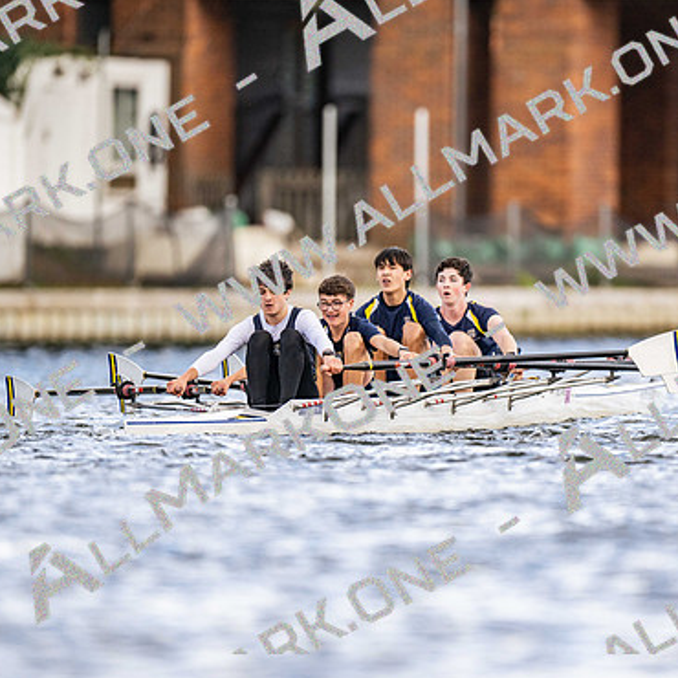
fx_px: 17705
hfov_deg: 2.2
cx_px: 401
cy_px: 340
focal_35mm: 799
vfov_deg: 2.2
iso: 720
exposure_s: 1/2500
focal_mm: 600
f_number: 4
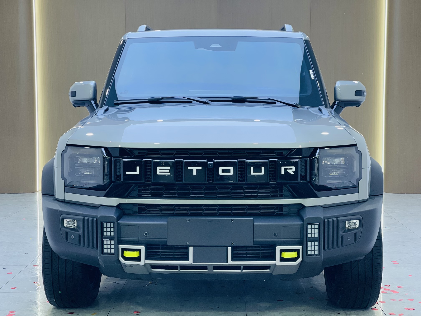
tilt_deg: -5.2
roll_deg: +0.1
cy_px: 158
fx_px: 778
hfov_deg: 30.3
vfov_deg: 22.9
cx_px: 210
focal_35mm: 64
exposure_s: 1/50
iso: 125
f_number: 2.2
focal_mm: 7.5
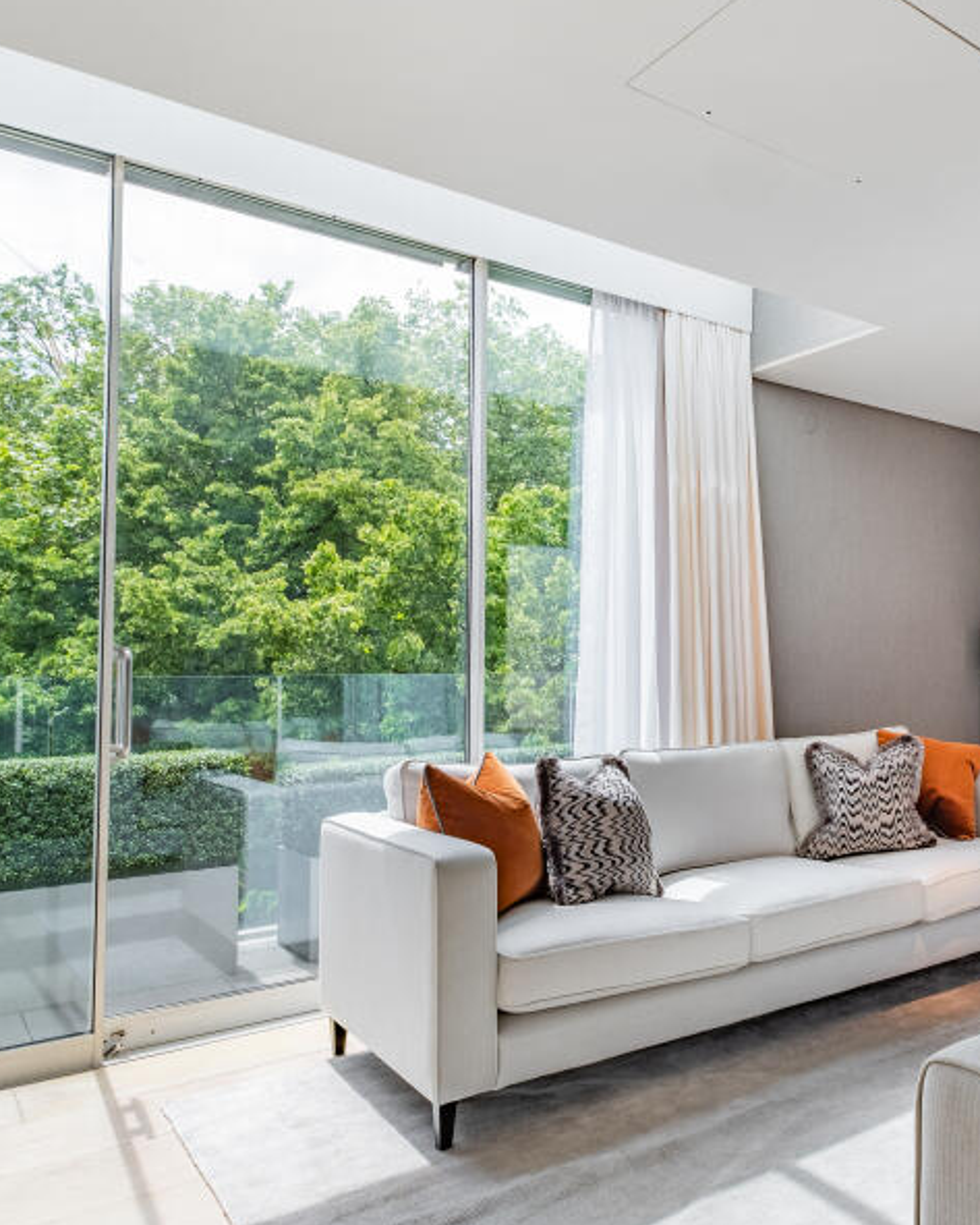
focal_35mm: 26
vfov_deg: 65.8
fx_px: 942
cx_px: 796
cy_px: 681
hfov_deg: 51.2
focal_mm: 10.5
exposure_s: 1/1000
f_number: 4.5
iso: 200
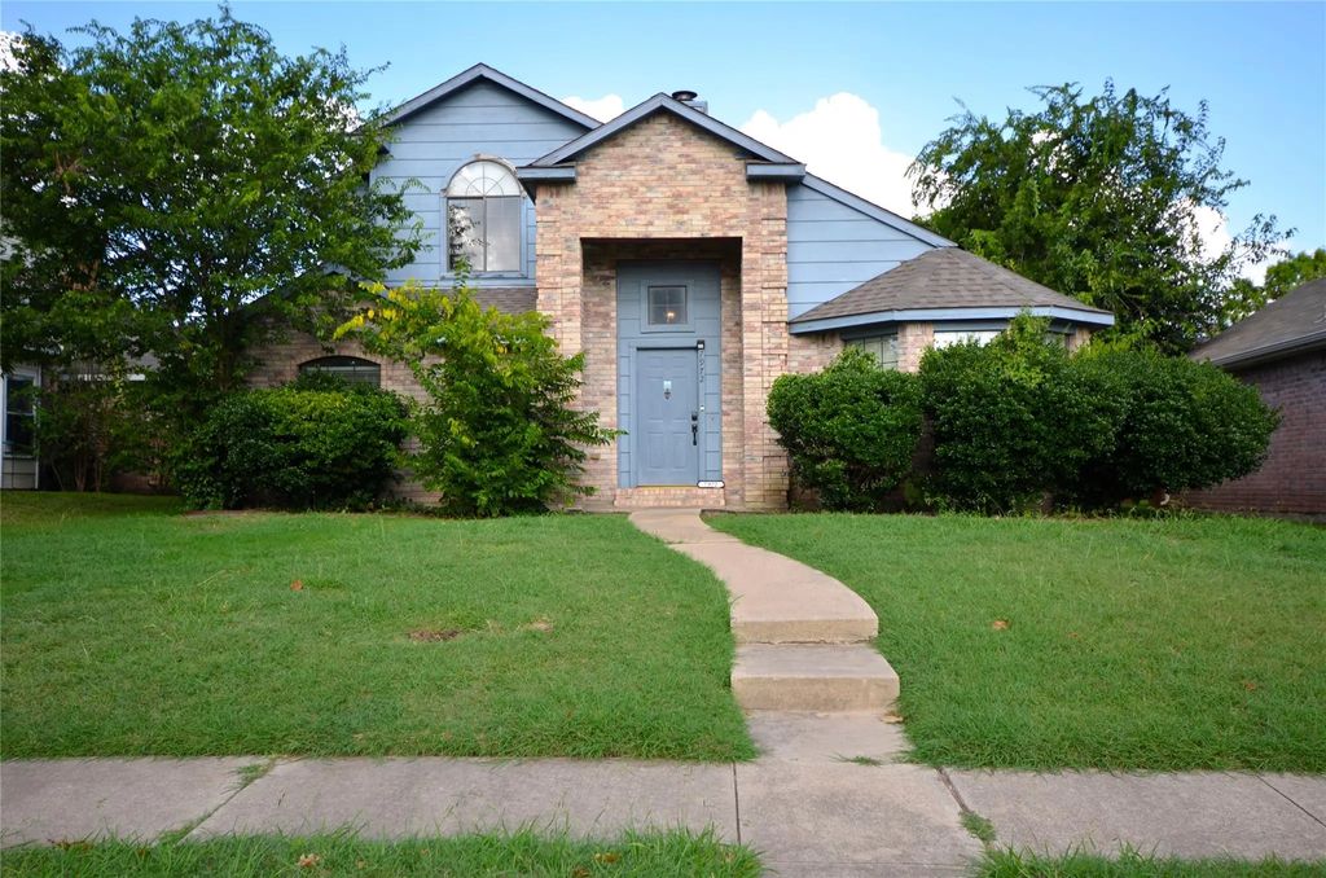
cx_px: 663
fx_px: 1103
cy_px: 439
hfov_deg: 62.0
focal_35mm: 30
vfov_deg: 43.4
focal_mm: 20
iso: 100
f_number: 5
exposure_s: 1/250
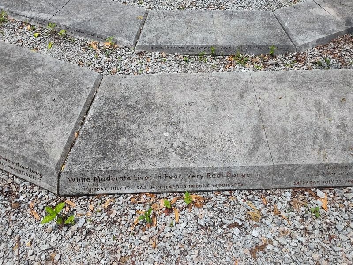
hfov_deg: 73.9
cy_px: 132
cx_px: 176
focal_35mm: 23
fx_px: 235
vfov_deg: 58.9
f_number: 1.8
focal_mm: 5.56
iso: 100
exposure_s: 1/1057
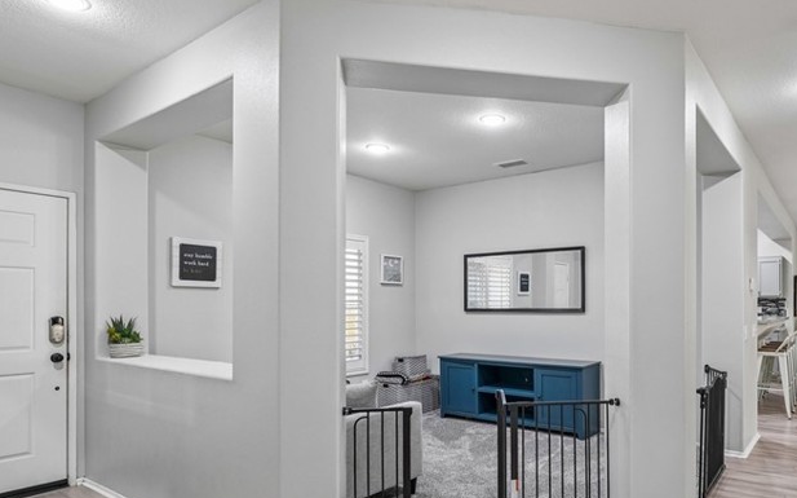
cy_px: 314
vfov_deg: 54.3
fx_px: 478
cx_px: 505
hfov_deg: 78.0
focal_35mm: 22
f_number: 8
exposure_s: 1/13
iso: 400
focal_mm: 13
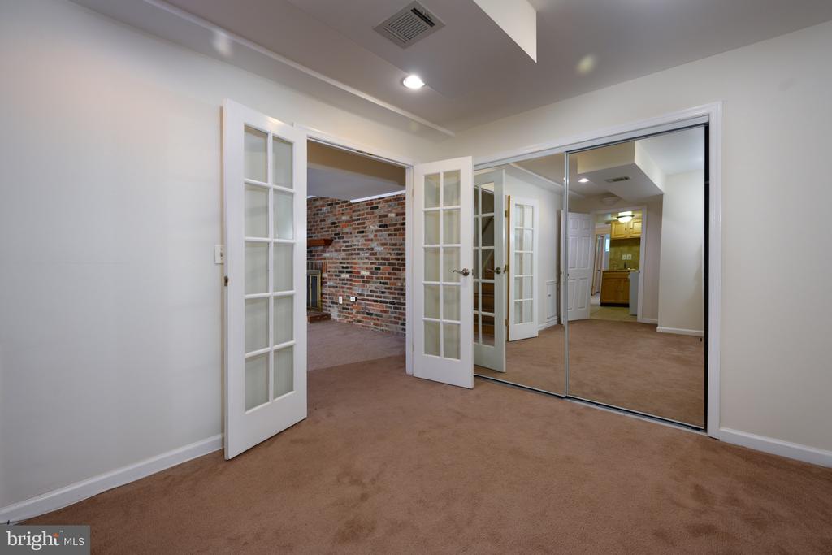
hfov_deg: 100.4
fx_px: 347
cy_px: 278
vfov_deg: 77.3
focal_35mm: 15
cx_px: 416
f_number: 6.3
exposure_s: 1/60
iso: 320
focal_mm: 15
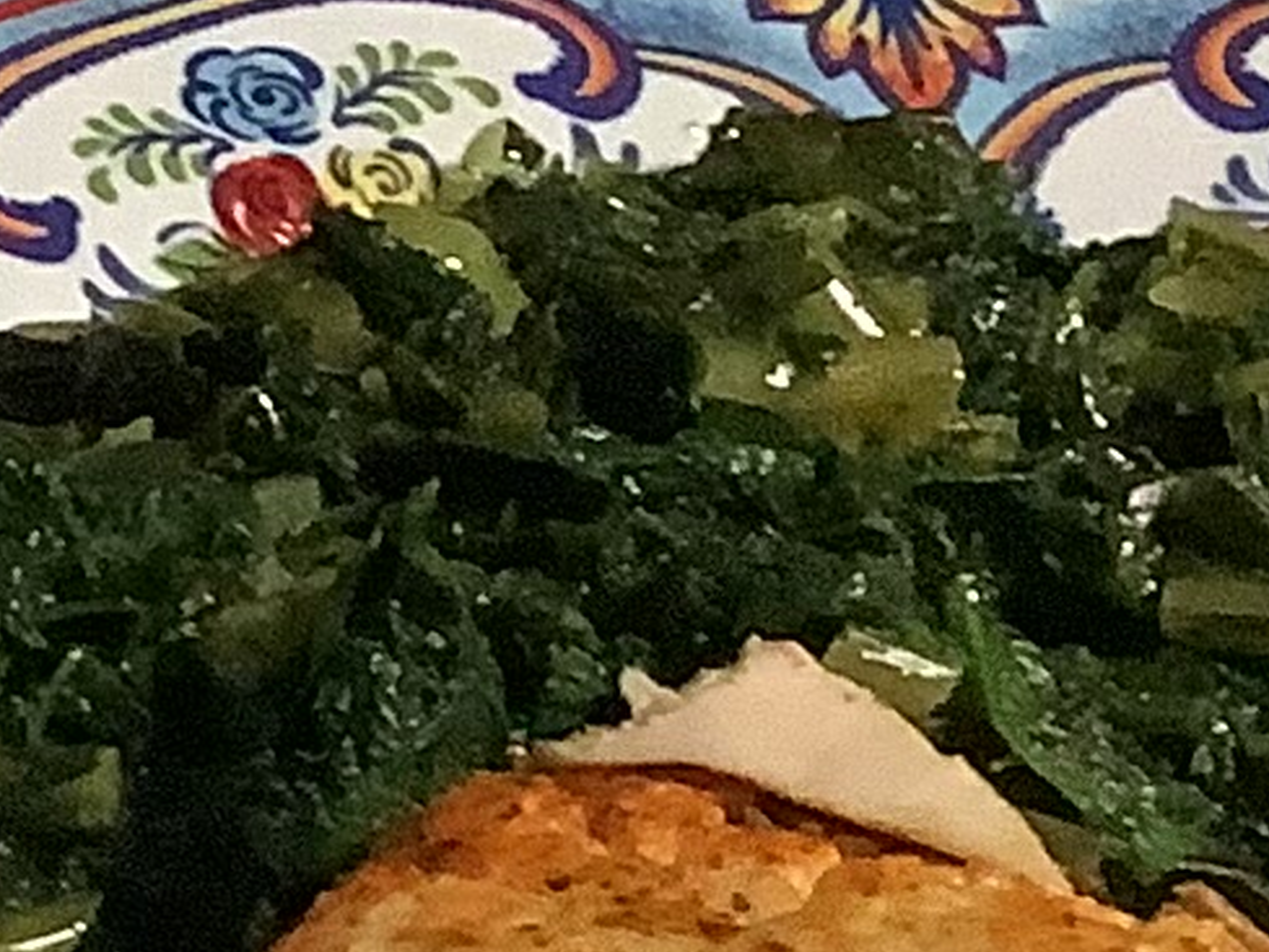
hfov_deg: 9.2
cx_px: -766
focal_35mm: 207
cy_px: 2156
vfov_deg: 6.8
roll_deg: -1.9
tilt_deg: -40.7
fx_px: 7590
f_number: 2.4
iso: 320
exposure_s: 1/60
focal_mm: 3.3
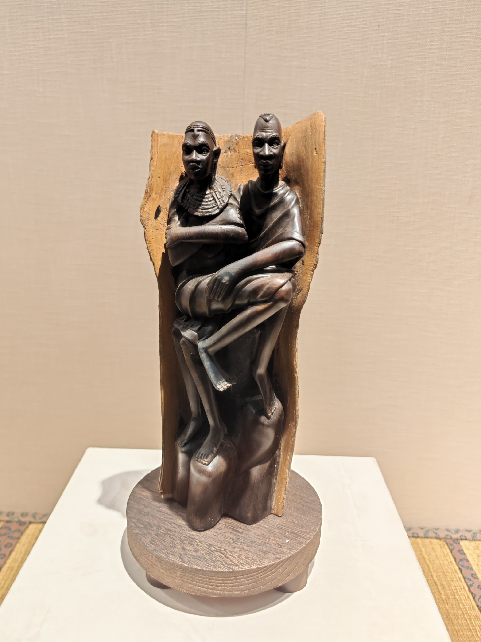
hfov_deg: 58.9
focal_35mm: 23
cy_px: 321
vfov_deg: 73.9
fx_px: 426
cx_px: 240
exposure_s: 1/50
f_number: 1.9
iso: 682
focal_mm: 8.7
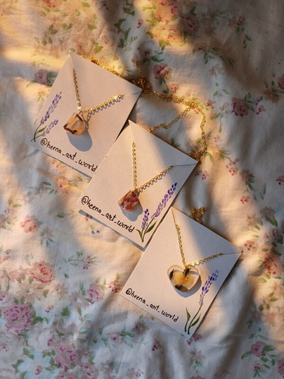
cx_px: 142
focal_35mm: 26
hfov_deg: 53.1
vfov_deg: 67.3
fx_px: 284
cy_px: 190
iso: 25
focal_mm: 3.98
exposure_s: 1/100
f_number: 1.8
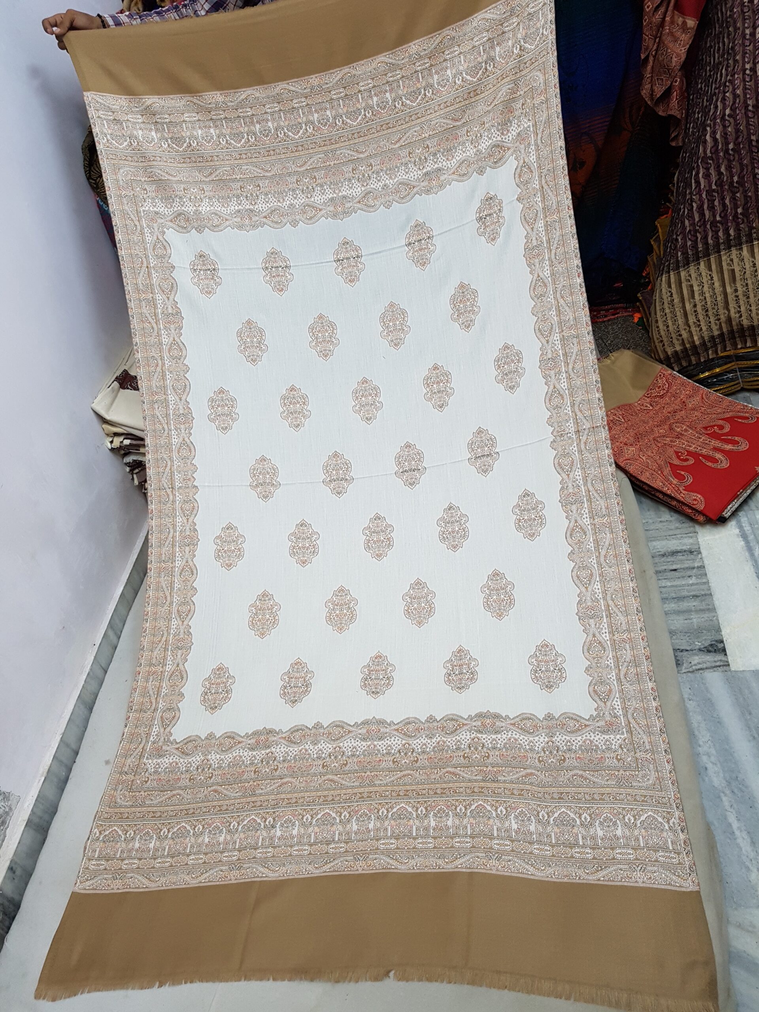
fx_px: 760
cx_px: 380
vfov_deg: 67.3
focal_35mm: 26
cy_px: 506
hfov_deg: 53.1
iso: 160
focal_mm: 4.2
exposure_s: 1/33
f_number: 1.7
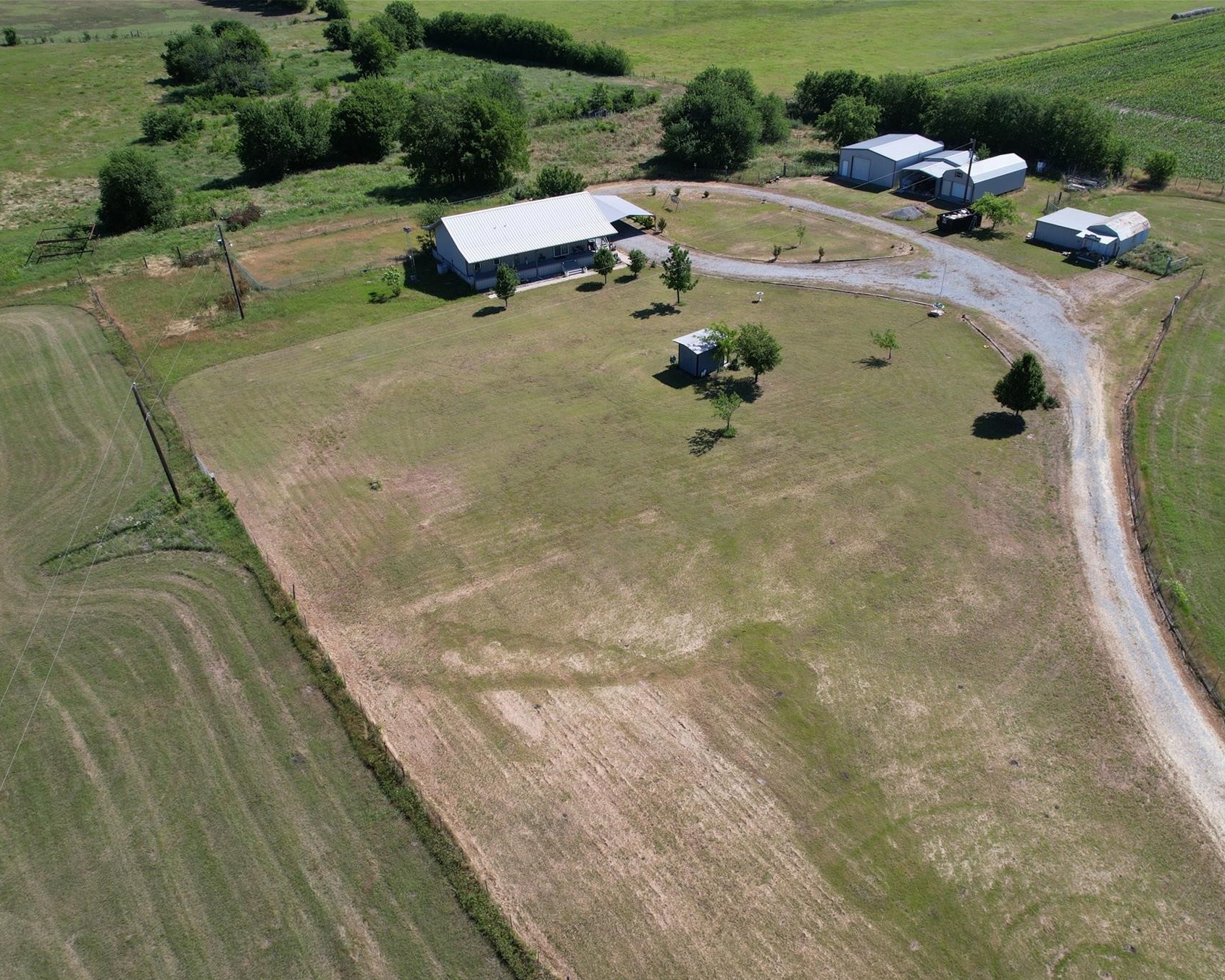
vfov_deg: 56.8
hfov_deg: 68.0
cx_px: 653
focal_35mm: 25
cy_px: 494
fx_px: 906
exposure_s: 1/1500
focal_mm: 8.38
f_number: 2.8
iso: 100
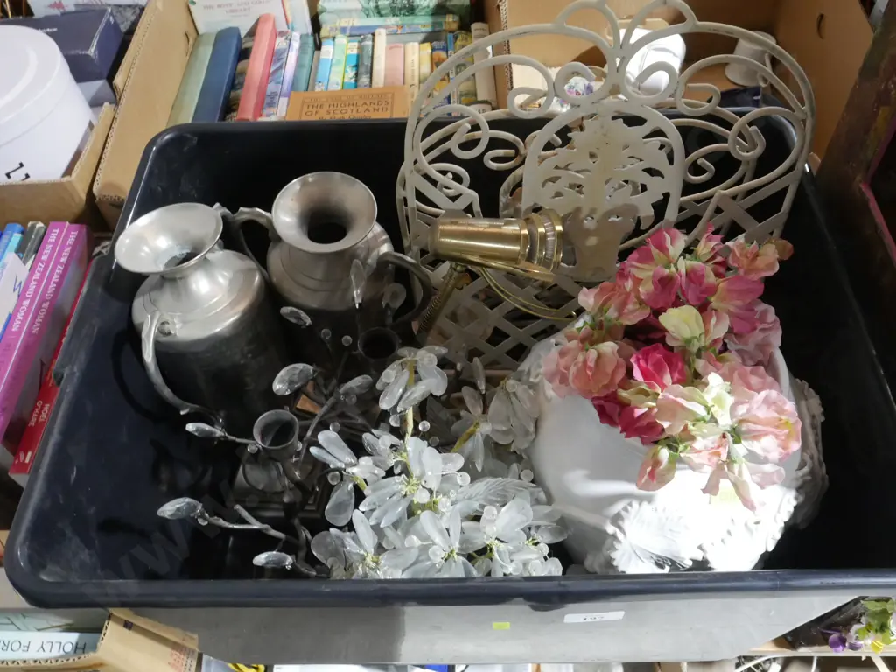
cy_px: 336
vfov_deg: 49.7
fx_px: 725
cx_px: 448
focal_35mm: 28
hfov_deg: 63.4
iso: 3200
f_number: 9
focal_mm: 14
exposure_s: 1/25
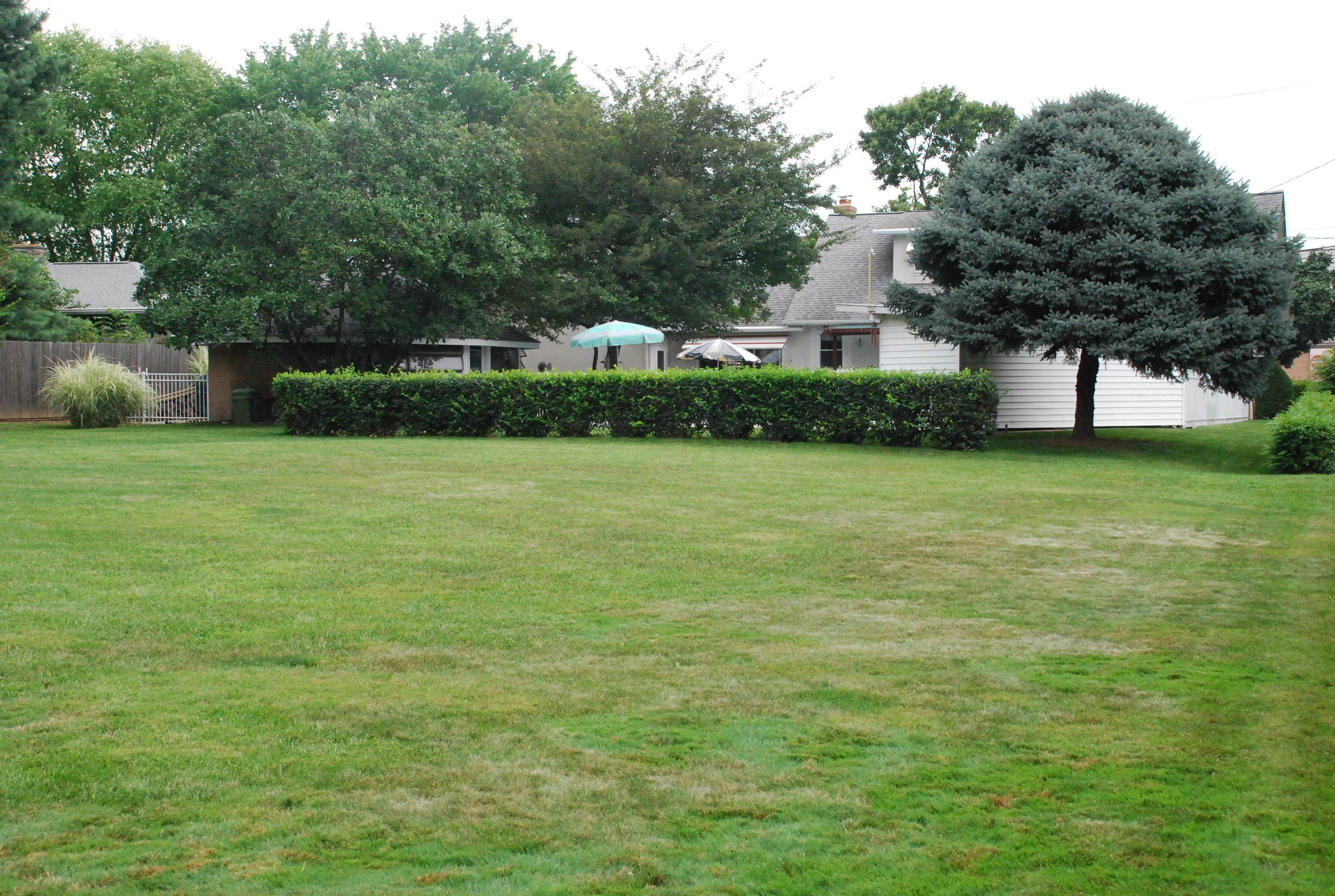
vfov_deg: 25.9
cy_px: 448
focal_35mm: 52
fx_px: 1951
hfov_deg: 37.8
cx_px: 668
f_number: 10
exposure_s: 1/400
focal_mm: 35
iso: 1600
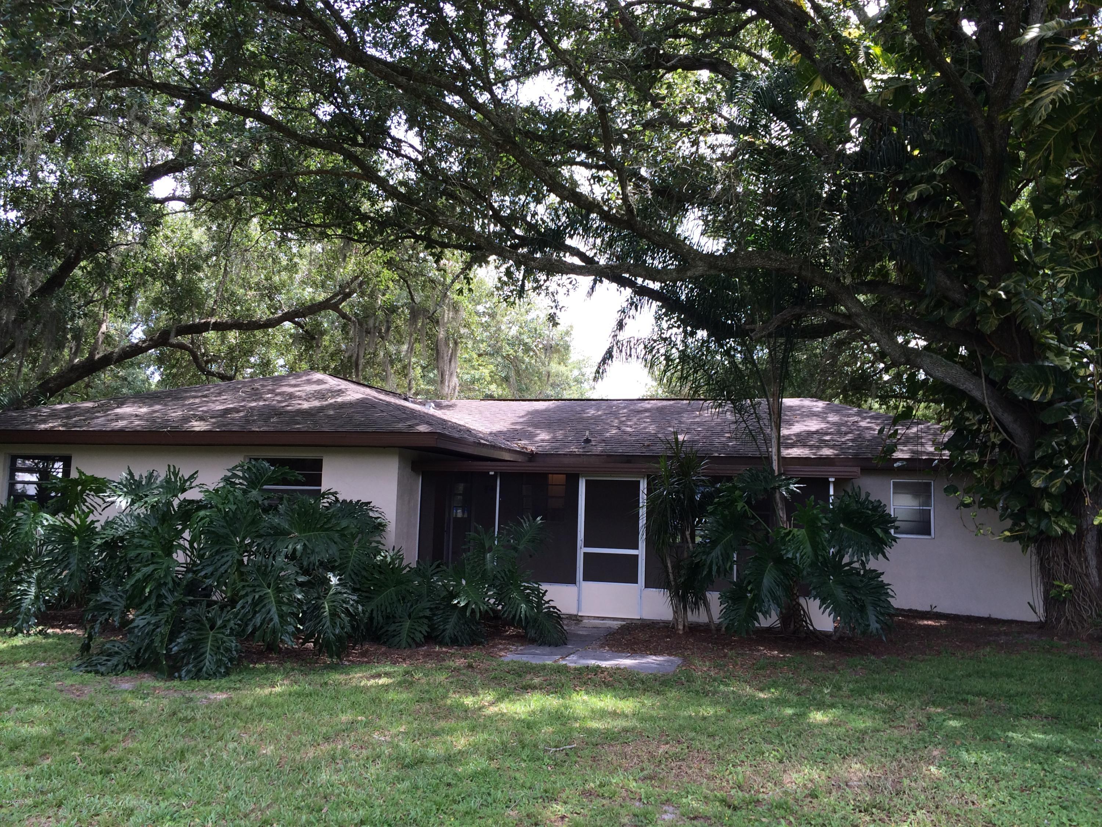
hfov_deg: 60.0
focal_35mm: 30
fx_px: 955
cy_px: 414
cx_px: 551
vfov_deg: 46.8
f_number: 2.2
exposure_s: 1/218
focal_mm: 4.12
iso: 40
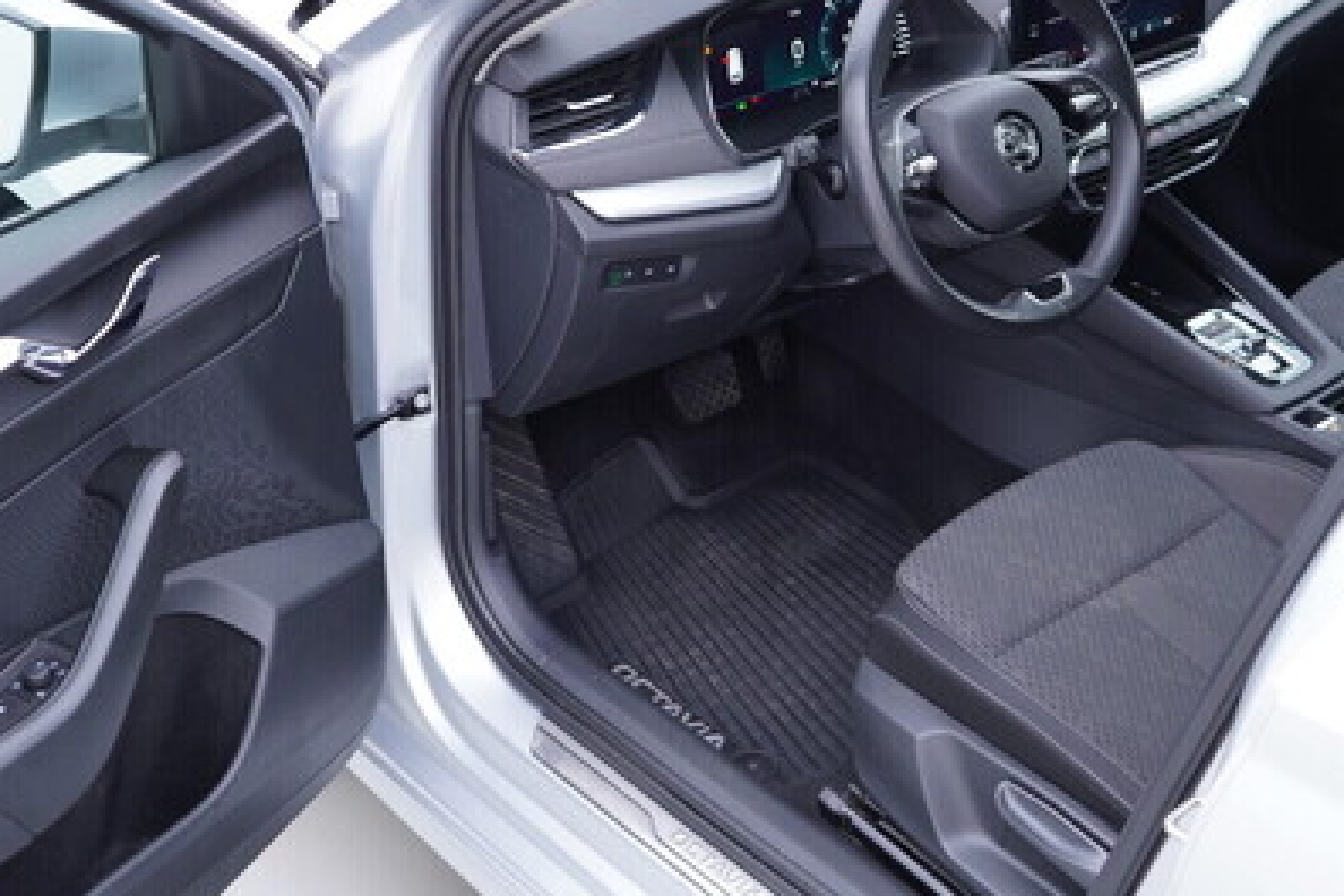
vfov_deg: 26.9
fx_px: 1867
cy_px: 361
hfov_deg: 39.5
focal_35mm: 50
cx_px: 794
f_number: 2.8
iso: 200
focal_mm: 24
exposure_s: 1/40
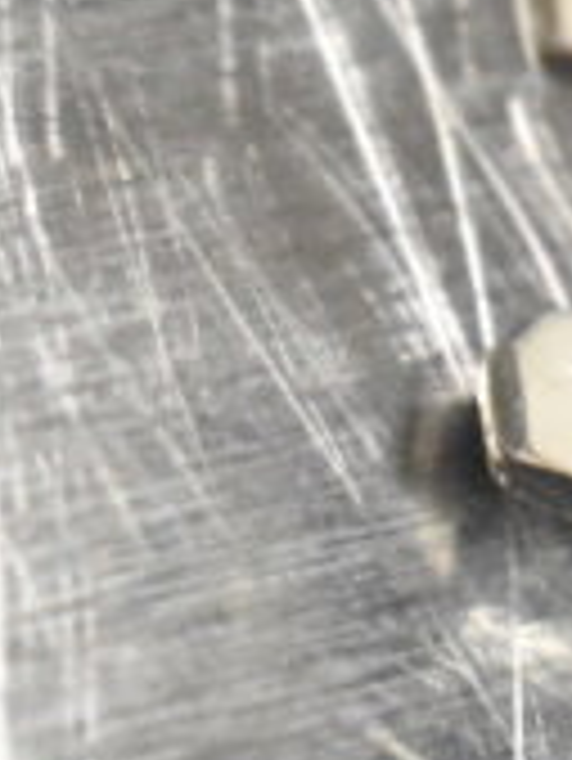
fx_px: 6287
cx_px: 1194
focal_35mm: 286
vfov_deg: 6.9
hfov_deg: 5.1
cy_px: 340
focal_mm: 55
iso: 20000
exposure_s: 1/100
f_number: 5.6
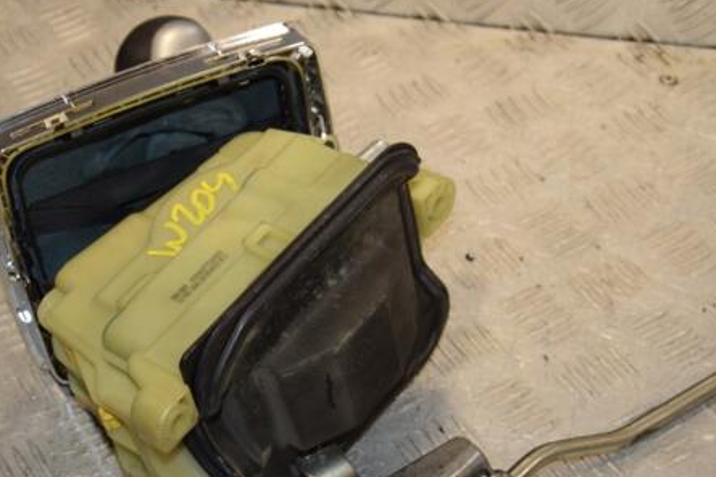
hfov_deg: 25.0
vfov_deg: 16.8
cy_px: 300
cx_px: 253
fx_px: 1611
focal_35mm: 81
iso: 800
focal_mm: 40
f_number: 7.1
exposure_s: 1/200
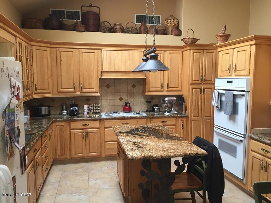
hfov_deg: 61.7
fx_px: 227
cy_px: 102
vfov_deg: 48.2
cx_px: 136
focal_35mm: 29
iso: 32
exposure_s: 1/40
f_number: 2.2
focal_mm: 4.15
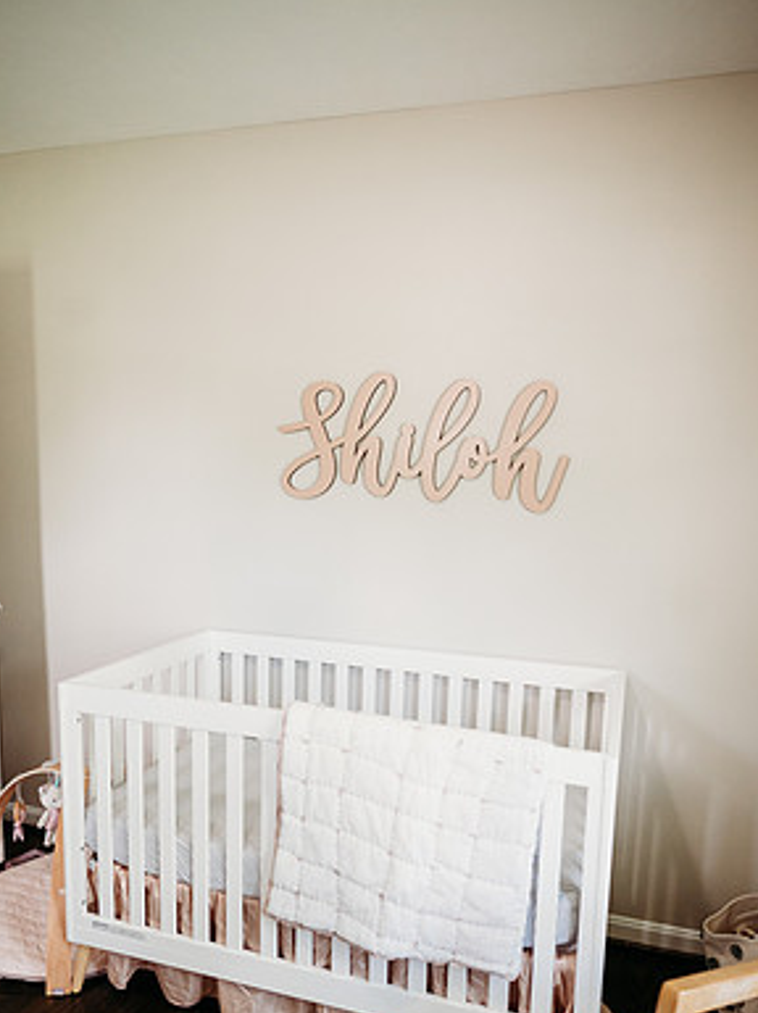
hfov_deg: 51.3
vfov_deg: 65.0
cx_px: 374
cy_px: 587
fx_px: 790
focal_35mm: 27
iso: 1250
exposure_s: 1/200
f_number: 2.5
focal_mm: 24
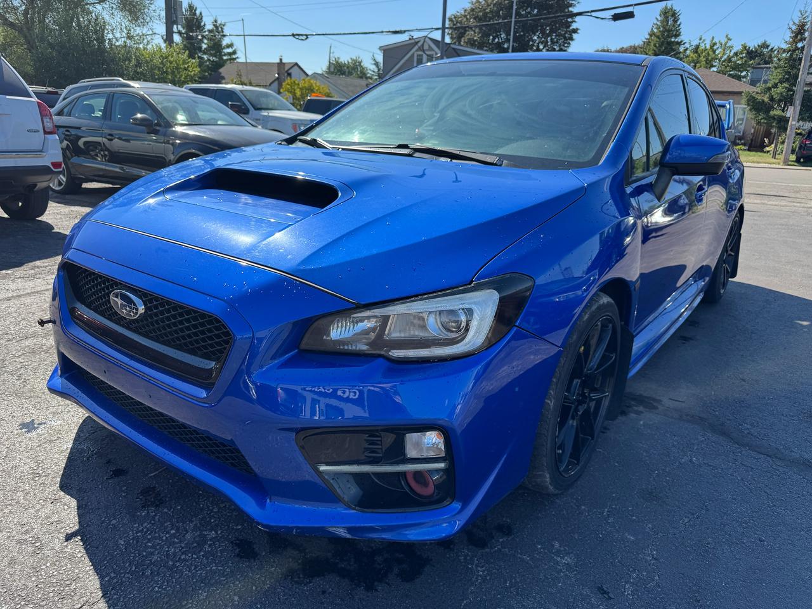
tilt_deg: -19.1
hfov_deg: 71.6
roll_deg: -2.7
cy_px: 304
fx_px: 563
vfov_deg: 56.8
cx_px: 406
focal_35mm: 24
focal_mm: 6.76
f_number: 1.78
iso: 80
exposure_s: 1/1869
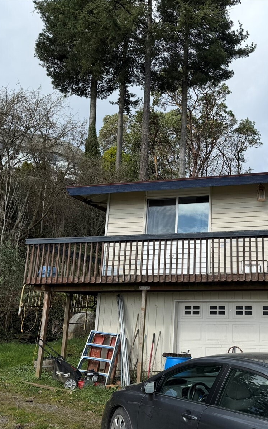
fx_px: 397
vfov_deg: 56.7
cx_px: 224
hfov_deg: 35.7
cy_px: 214
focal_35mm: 34
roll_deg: +0.6
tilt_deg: +19.2
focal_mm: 6.76
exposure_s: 1/3584
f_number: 1.78
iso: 80
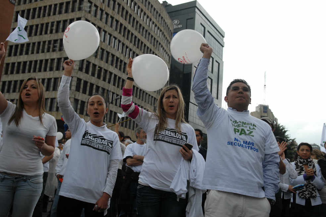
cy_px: 108
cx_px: 163
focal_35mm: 34
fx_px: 312
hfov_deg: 55.1
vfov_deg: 38.3
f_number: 4
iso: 400
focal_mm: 23
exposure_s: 1/500
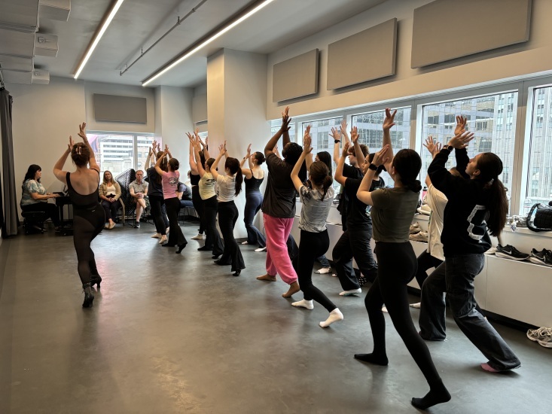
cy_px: 207
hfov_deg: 67.3
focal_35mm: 26
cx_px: 276
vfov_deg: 53.1
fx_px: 415
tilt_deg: -7.0
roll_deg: -1.0
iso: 125
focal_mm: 5.96
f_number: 1.6
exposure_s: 1/113
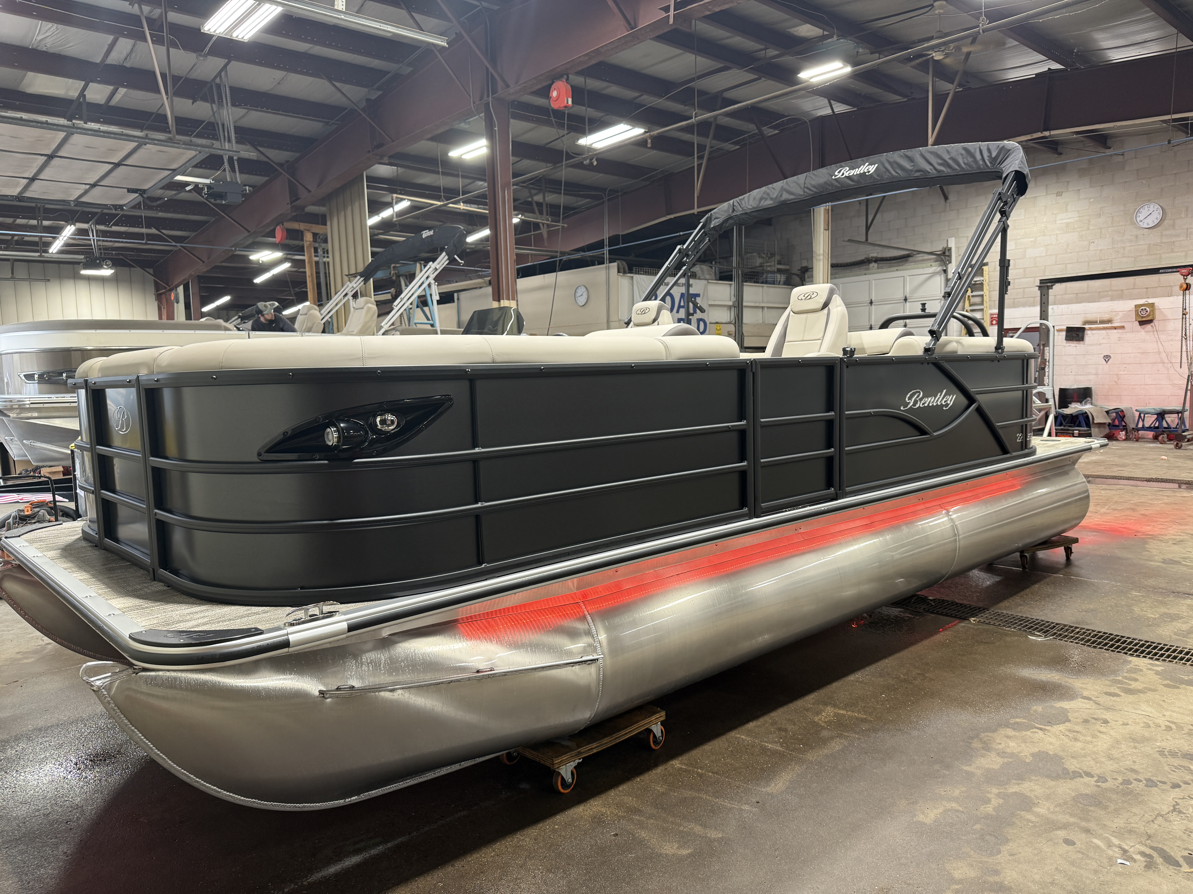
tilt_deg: -5.2
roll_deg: +1.7
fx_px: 827
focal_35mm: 24
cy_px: 447
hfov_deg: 71.6
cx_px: 596
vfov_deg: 56.8
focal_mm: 6.76
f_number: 1.78
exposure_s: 1/60
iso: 160
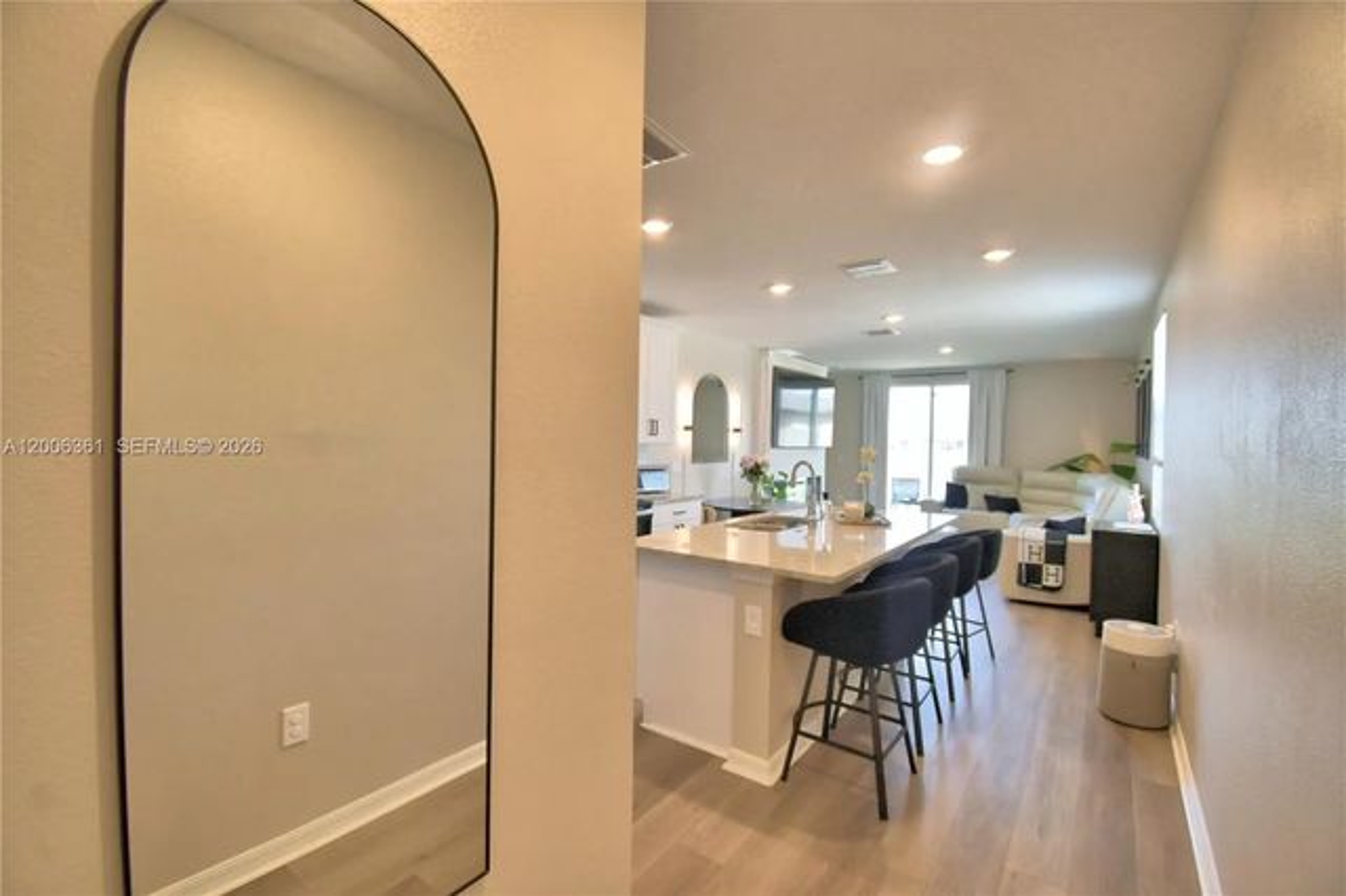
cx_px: 673
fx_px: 561
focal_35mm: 15
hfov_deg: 100.4
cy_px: 448
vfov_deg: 77.3
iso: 400
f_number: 4.5
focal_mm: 10
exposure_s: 1/80
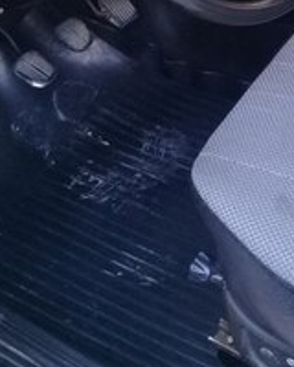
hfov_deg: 19.8
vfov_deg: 23.2
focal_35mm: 75
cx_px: 300
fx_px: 816
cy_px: -75
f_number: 2.2
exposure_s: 1/33
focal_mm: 3.3
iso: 100
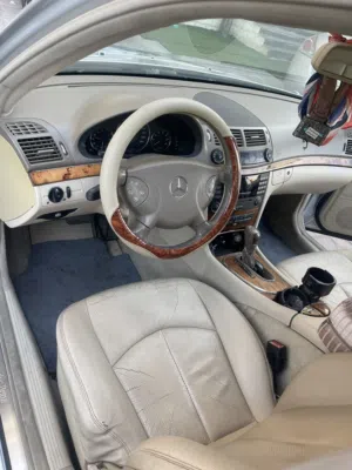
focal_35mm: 25
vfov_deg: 69.4
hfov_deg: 54.9
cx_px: 176
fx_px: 339
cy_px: 235
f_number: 1.6
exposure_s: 1/121
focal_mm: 5.1
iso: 64
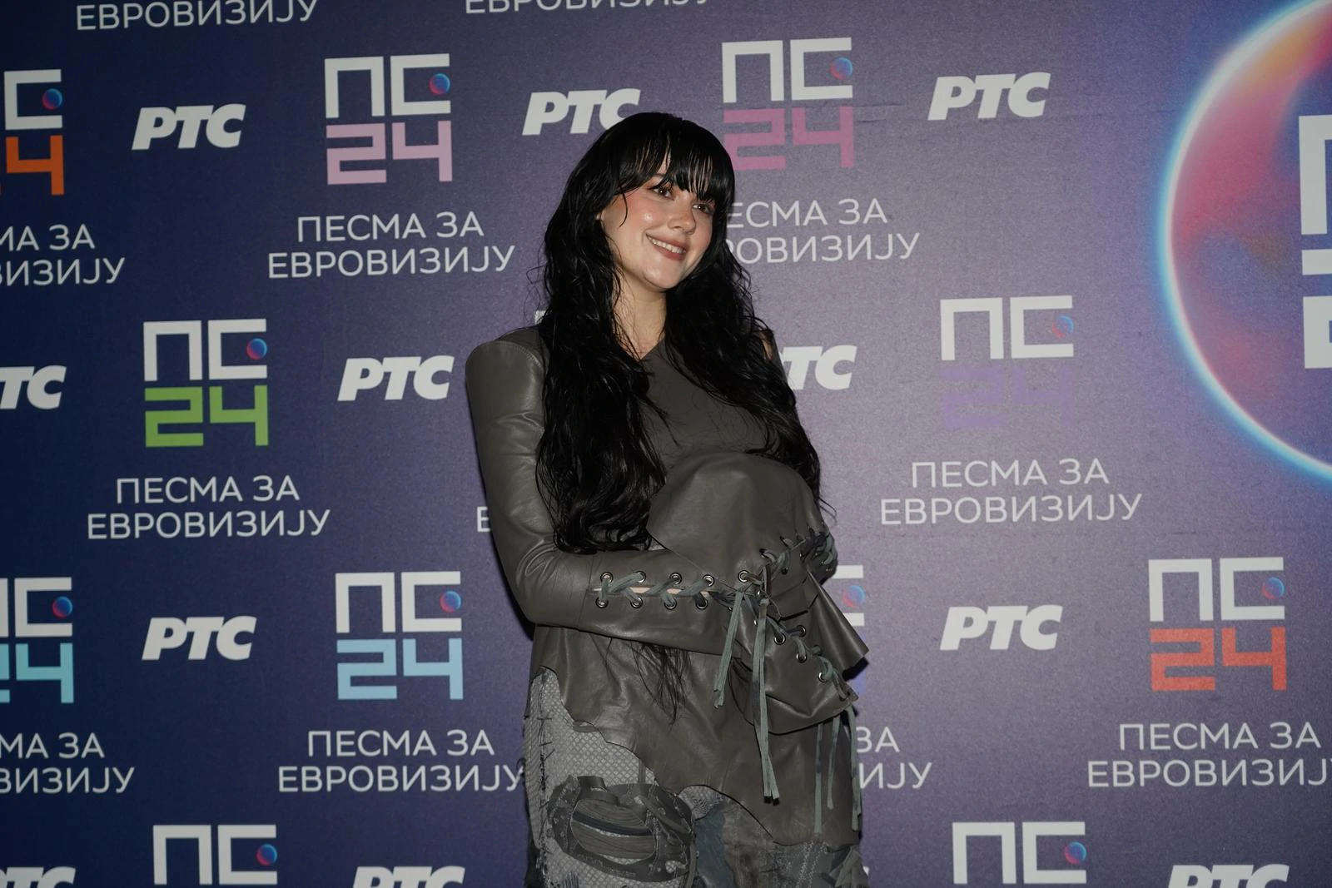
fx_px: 2294
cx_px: 666
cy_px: 444
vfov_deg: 21.9
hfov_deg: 32.4
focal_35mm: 62
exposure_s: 1/250
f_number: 4
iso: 800
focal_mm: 62
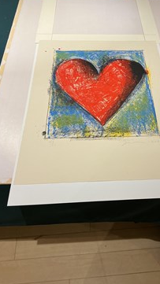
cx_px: 114
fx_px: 264
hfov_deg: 33.2
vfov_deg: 56.6
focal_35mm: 35
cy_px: 135
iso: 40
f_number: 1.8
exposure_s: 1/100
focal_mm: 3
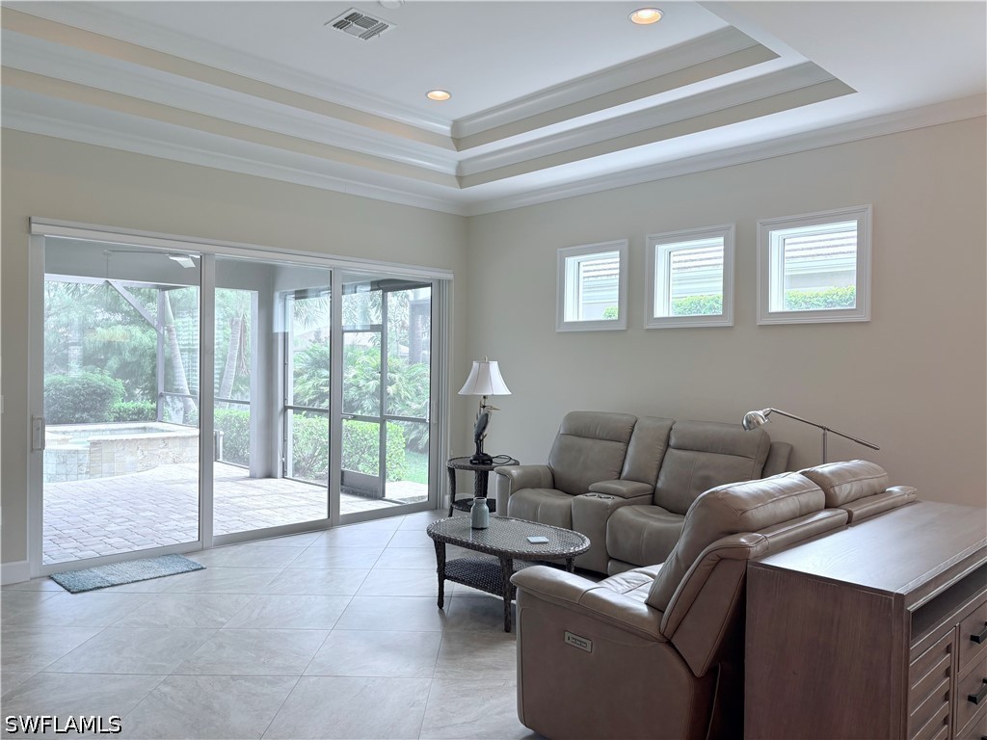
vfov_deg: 53.1
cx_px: 494
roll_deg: -0.9
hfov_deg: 67.3
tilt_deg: -1.1
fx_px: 741
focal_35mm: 26
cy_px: 370
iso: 50
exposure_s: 1/144
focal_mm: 5.96
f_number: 1.6
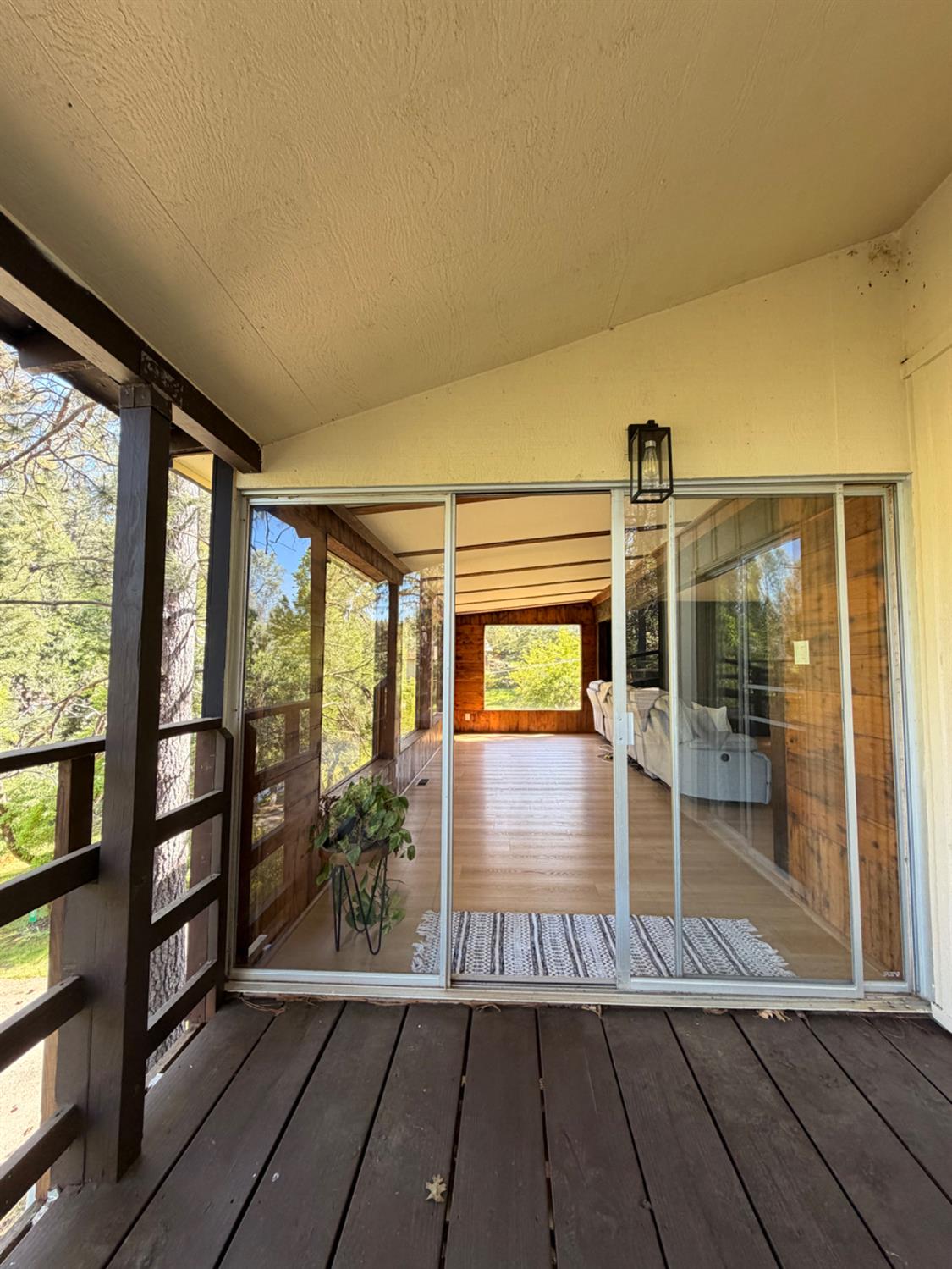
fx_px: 513
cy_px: 634
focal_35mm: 14
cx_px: 476
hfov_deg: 85.7
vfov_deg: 102.0
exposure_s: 1/121
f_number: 2.2
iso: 200
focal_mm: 2.22
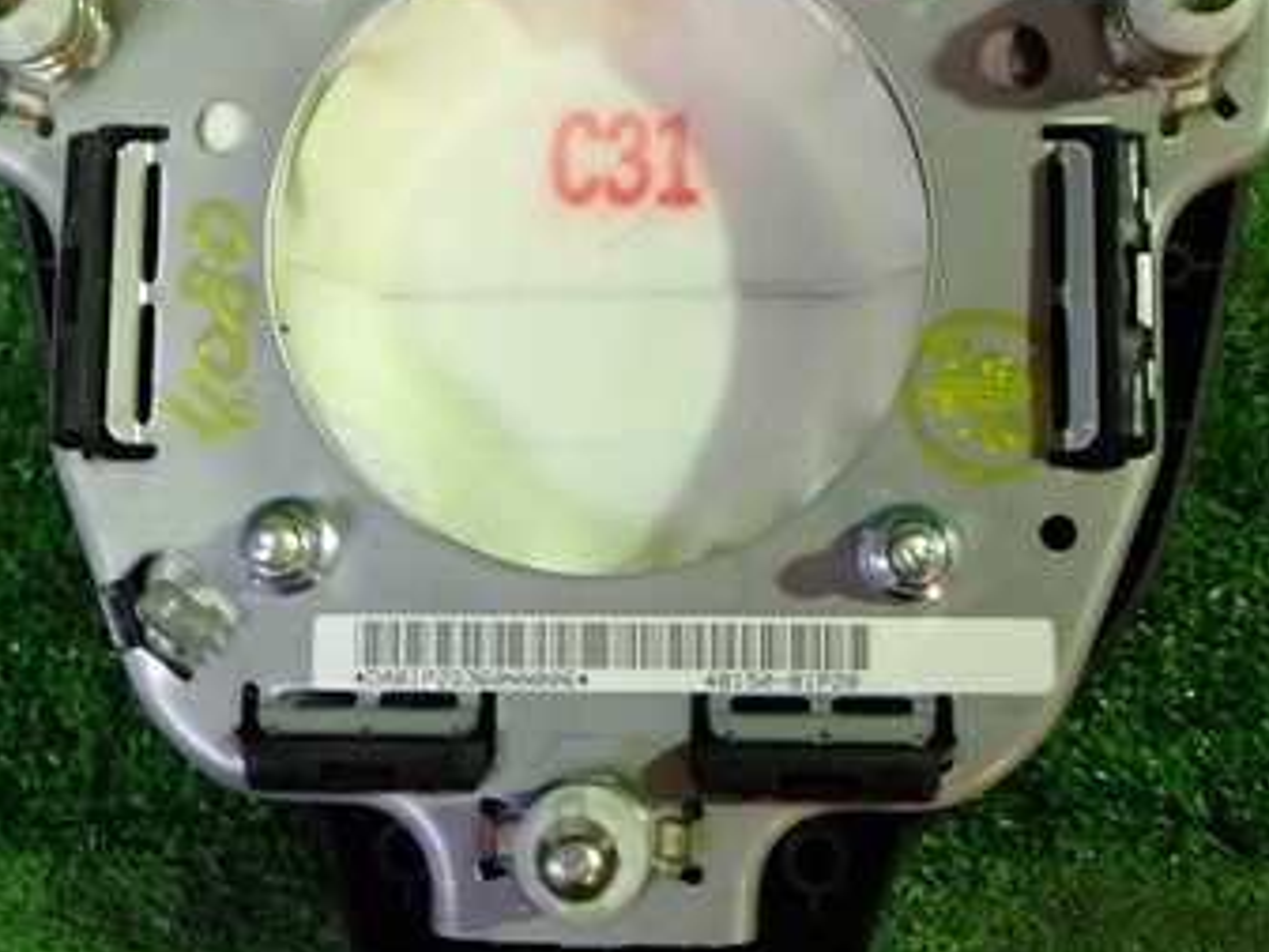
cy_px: 312
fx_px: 2090
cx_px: 606
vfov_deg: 25.5
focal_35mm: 57
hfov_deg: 33.8
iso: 320
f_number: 2.4
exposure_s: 1/30
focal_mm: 5.79
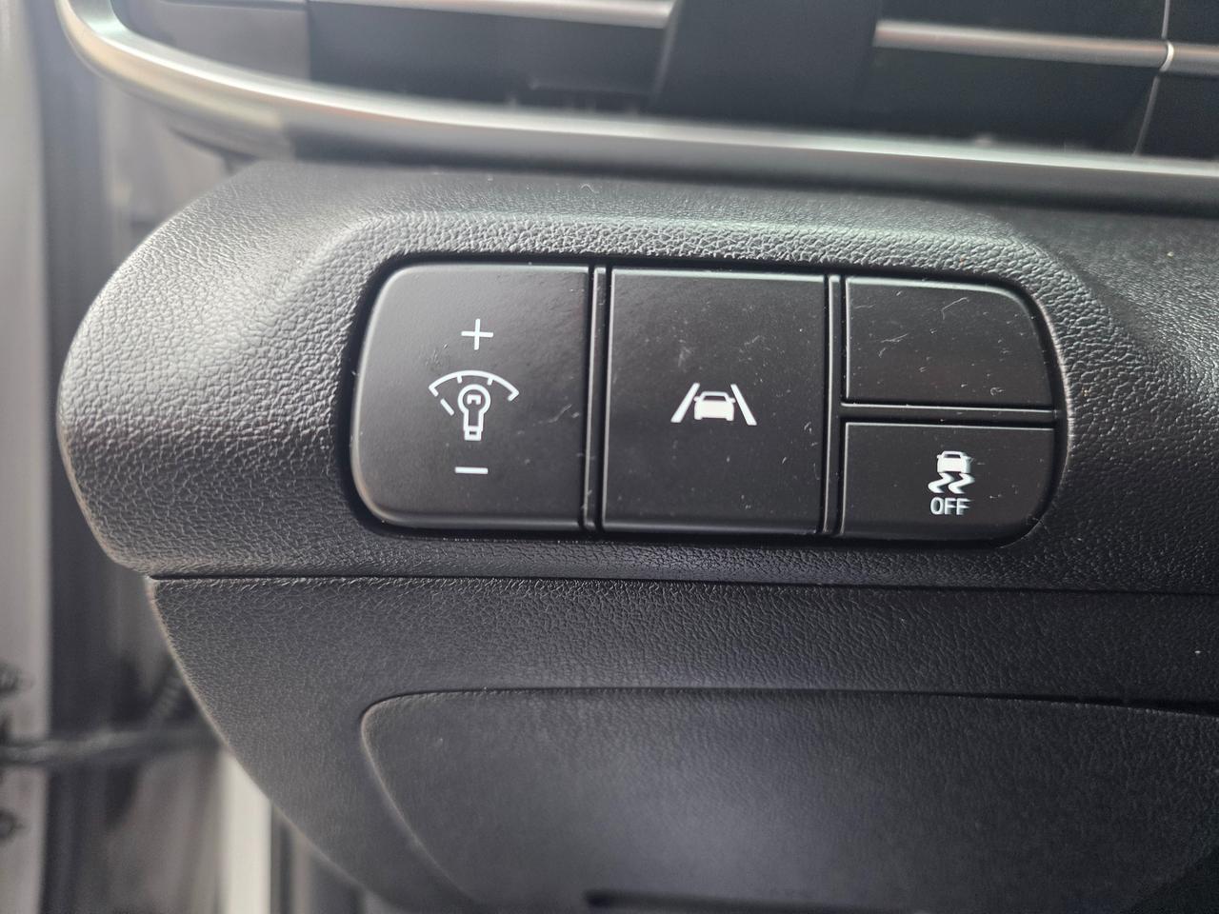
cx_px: 610
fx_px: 810
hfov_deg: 73.9
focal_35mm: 23
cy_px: 457
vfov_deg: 58.9
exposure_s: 1/120
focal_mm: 6.25
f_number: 1.7
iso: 320
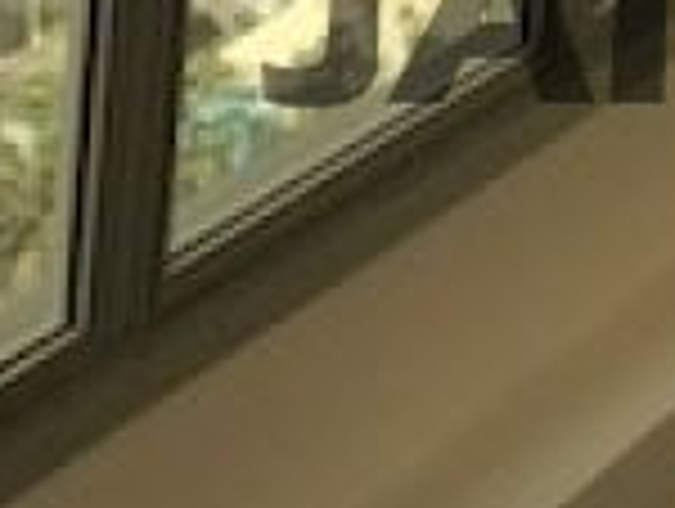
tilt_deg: -10.1
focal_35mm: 191
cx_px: 666
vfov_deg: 7.6
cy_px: -396
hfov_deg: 10.3
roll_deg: -0.2
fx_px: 3730
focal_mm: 3.99
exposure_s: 1/967
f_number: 1.8
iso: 20
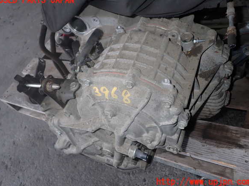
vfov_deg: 45.4
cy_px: 91
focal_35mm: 31
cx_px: 125
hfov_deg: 58.4
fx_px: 223
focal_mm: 5.4
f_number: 6.3
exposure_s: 1/30
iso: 200
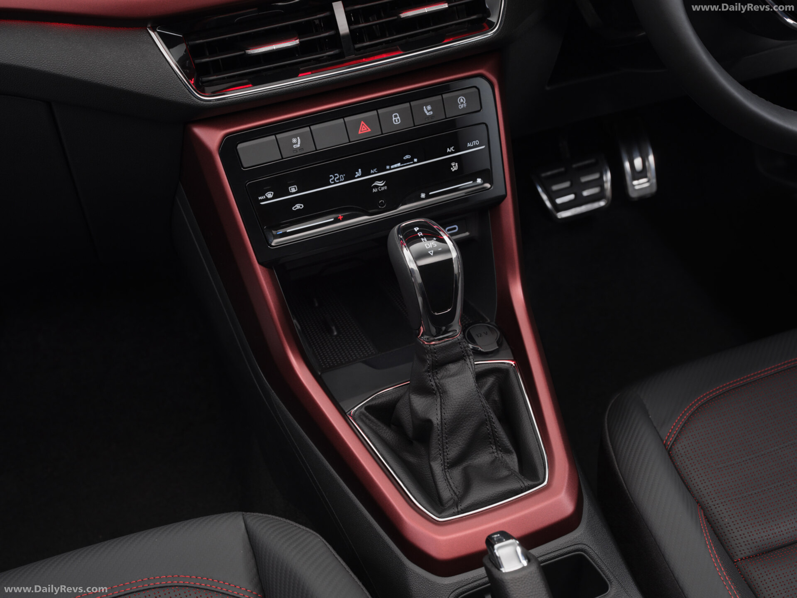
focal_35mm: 45
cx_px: 398
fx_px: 1036
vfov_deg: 32.2
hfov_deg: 42.1
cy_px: 299
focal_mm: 57.5
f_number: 13
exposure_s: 1/5
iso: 320
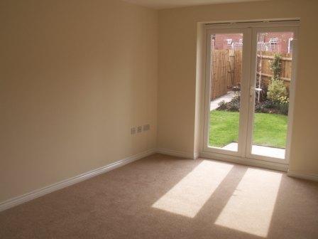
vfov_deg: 40.7
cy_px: 120
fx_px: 322
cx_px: 159
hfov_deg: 52.6
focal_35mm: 35
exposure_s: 1/100
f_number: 4.5
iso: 50
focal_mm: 5.86
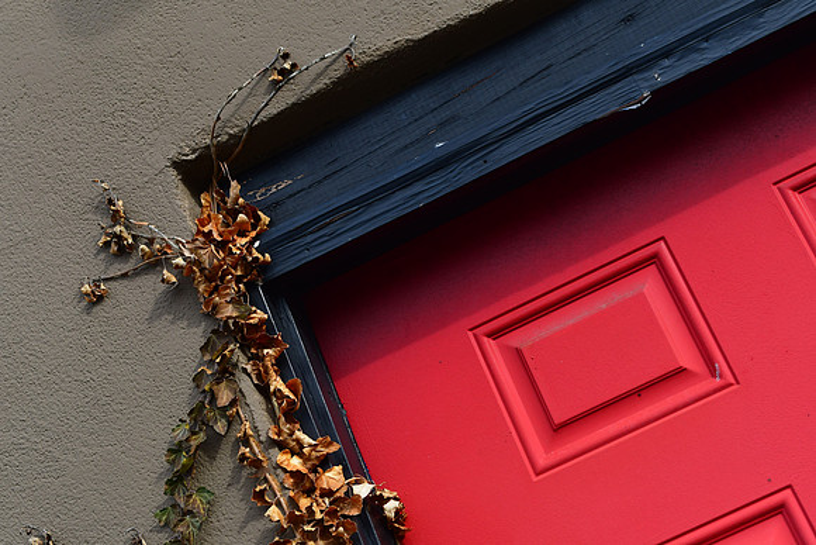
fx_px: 1519
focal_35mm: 67
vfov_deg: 20.3
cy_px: 272
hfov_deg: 30.1
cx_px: 408
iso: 200
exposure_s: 1/160
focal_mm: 45
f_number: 8
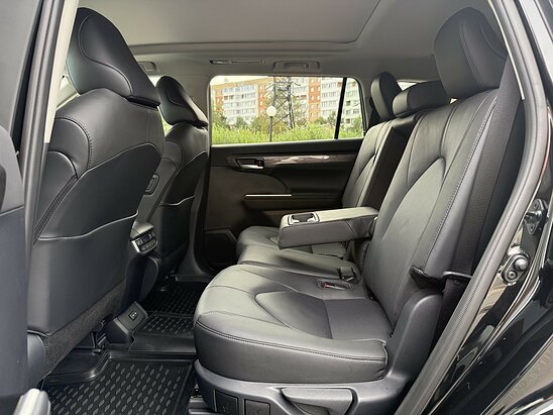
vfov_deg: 56.8
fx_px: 383
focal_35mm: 24
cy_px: 208
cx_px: 276
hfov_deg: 71.6
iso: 200
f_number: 1.78
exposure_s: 1/170
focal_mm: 6.76
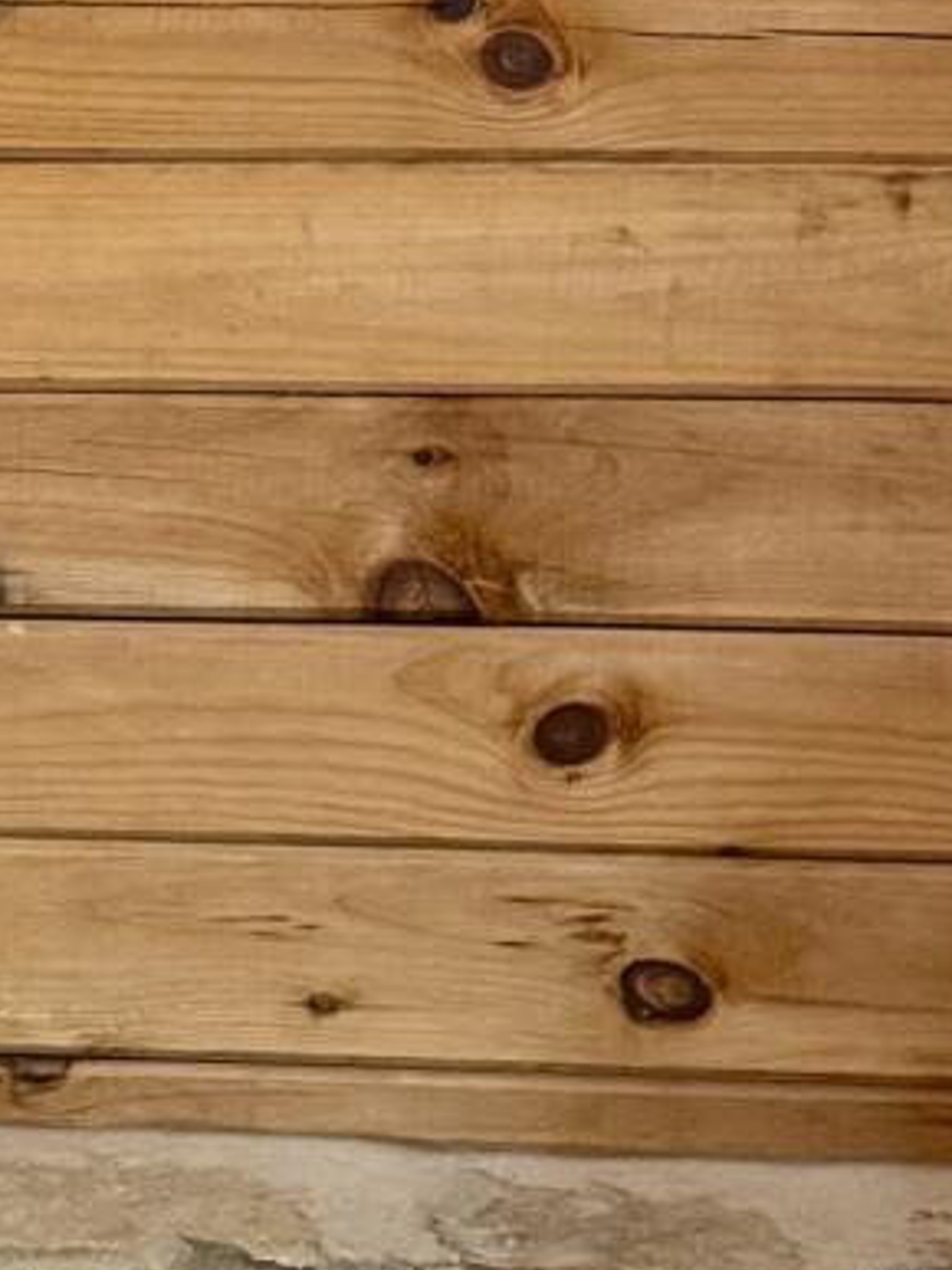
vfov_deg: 15.8
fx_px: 4549
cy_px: 899
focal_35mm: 124
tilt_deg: -9.9
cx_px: -1070
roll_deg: -1.2
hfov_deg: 10.7
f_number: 1.78
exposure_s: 1/60
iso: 400
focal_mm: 6.76
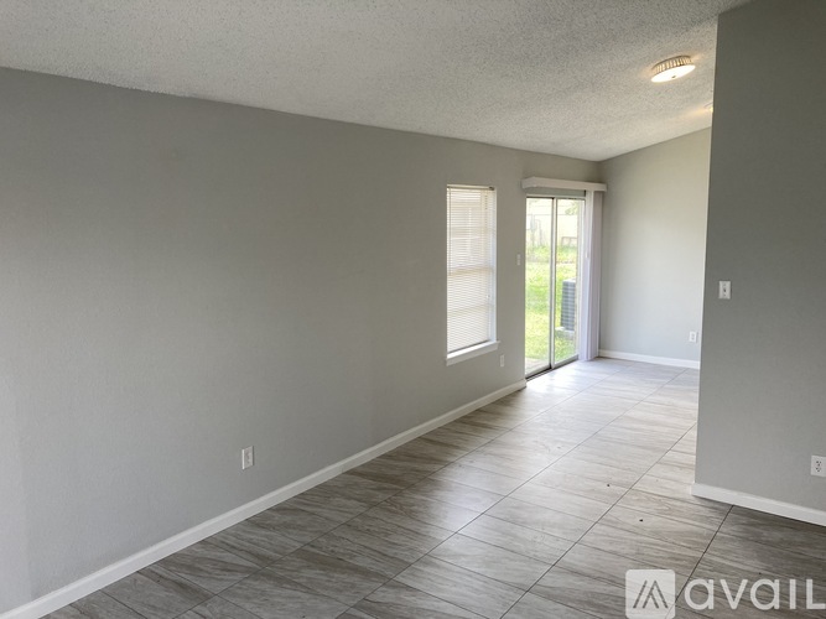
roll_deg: +0.3
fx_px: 668
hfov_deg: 63.5
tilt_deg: -6.2
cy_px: 310
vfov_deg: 49.7
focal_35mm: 28
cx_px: 413
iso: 32
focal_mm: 3.99
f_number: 1.8
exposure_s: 1/120
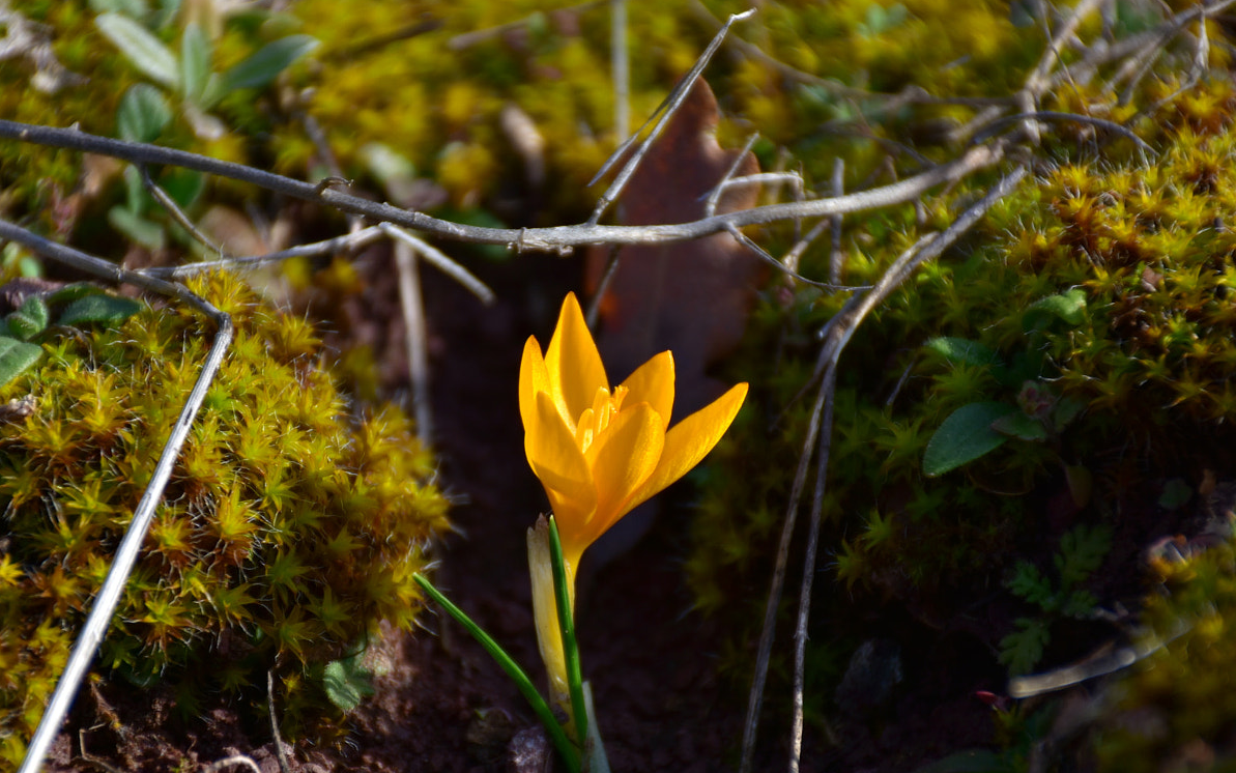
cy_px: 481
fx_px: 9669
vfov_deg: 4.6
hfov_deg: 7.3
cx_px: 606
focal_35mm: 287
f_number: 5.6
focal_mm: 140
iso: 100
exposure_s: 1/400
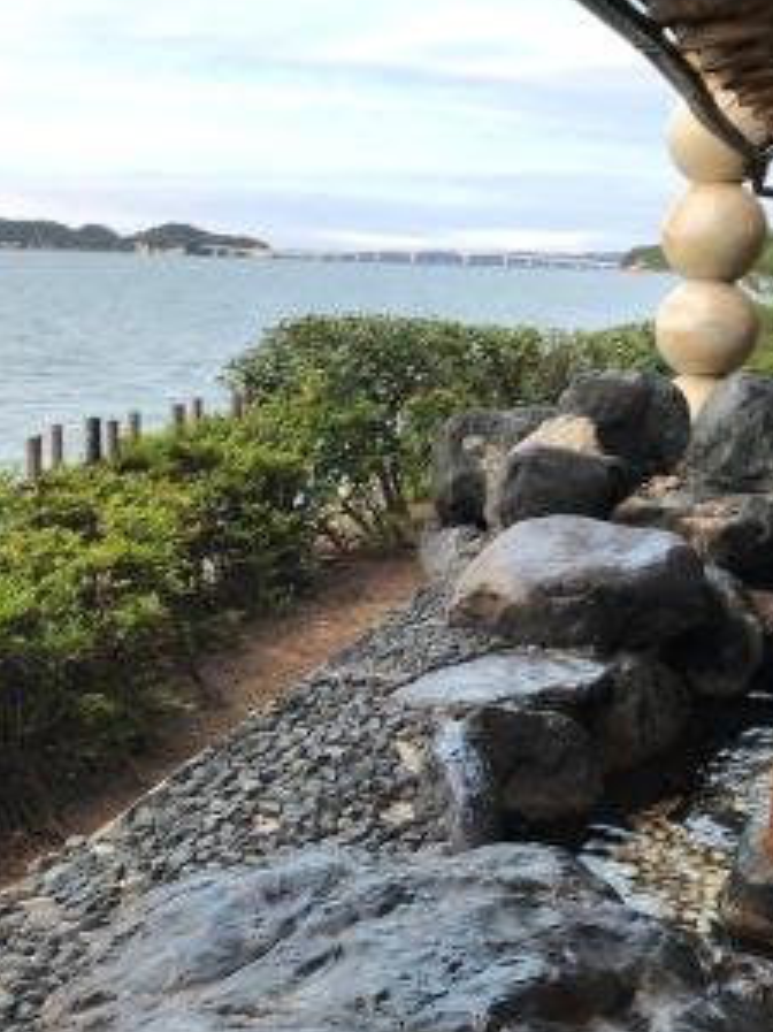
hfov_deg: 34.2
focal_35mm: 42
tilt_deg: -11.0
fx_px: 1251
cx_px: 466
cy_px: 525
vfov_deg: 44.8
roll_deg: -2.6
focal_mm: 3.99
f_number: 1.8
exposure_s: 1/40
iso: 25
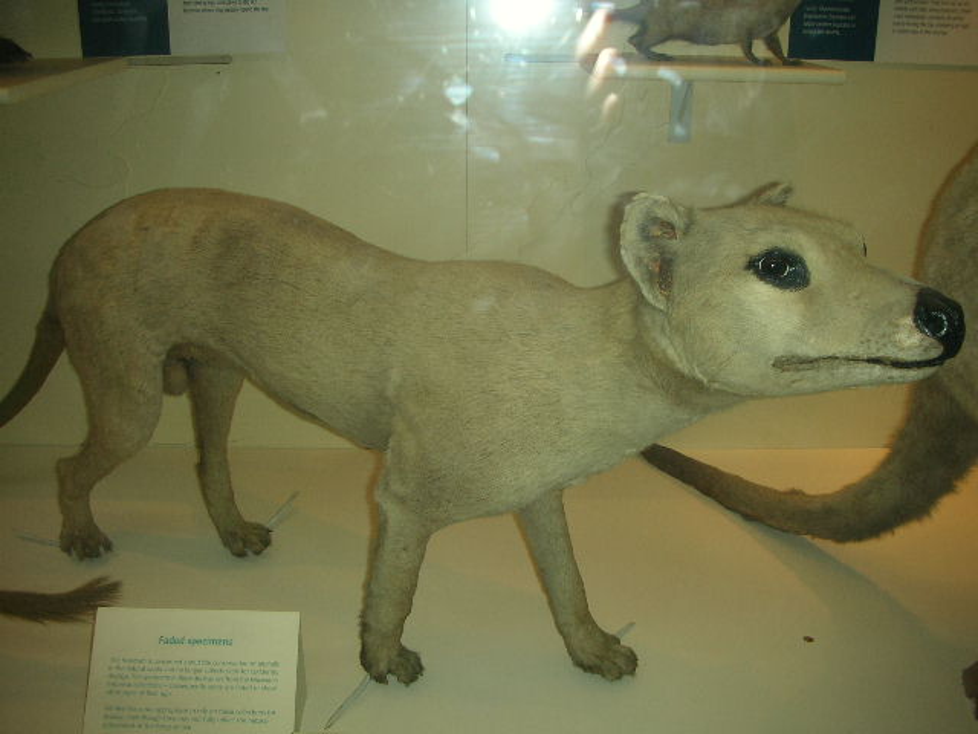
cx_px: 489
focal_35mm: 35
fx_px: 989
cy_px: 367
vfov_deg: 40.7
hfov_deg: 52.6
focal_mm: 5.8
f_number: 3
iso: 50
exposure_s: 1/60.1
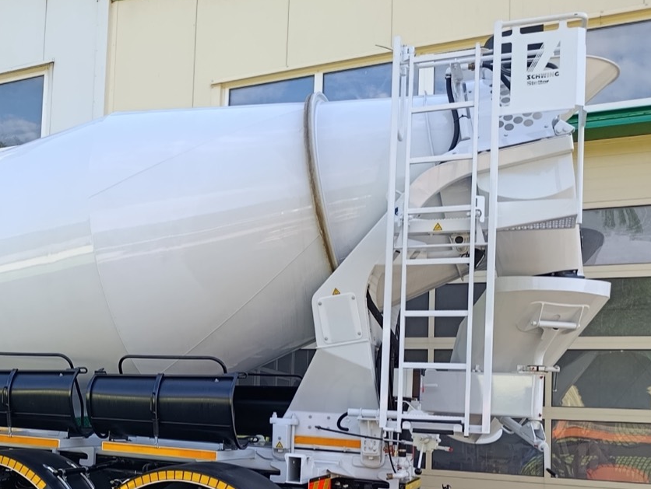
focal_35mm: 44
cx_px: 73
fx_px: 828
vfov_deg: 32.3
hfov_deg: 39.9
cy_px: 371
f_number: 1.65
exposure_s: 1/100
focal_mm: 6.11
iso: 51
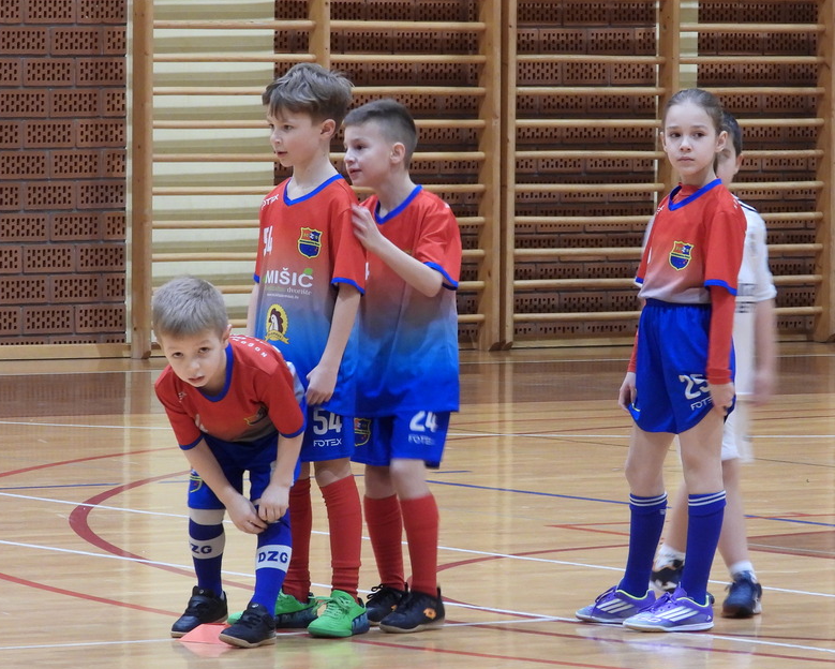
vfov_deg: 5.6
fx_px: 6874
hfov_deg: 7.0
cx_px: 458
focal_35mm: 278
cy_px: 325
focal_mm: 33.2
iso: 400
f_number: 4.5
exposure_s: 1/15
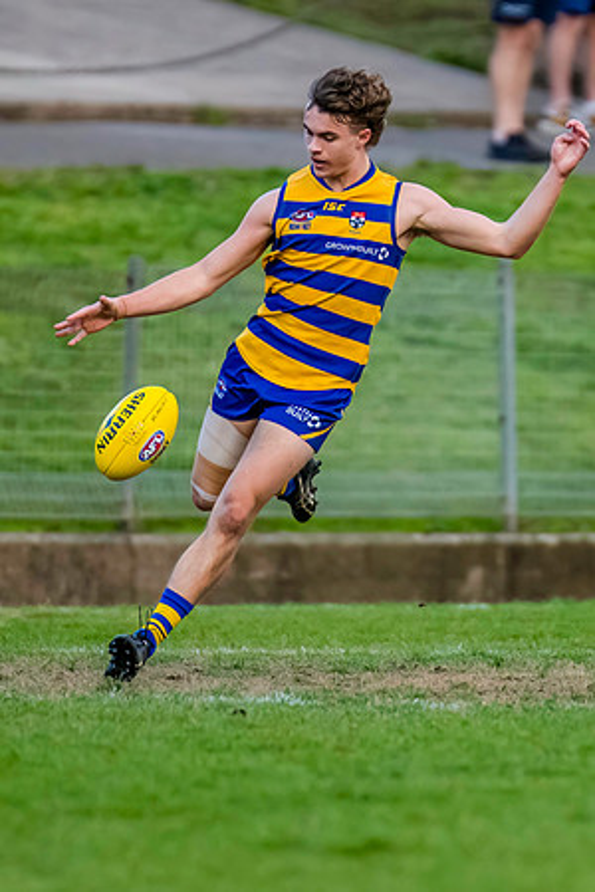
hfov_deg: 1.5
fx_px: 22644
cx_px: 446
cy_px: 363
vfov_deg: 2.3
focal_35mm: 913
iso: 2500
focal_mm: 420
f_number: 4
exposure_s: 1/1600
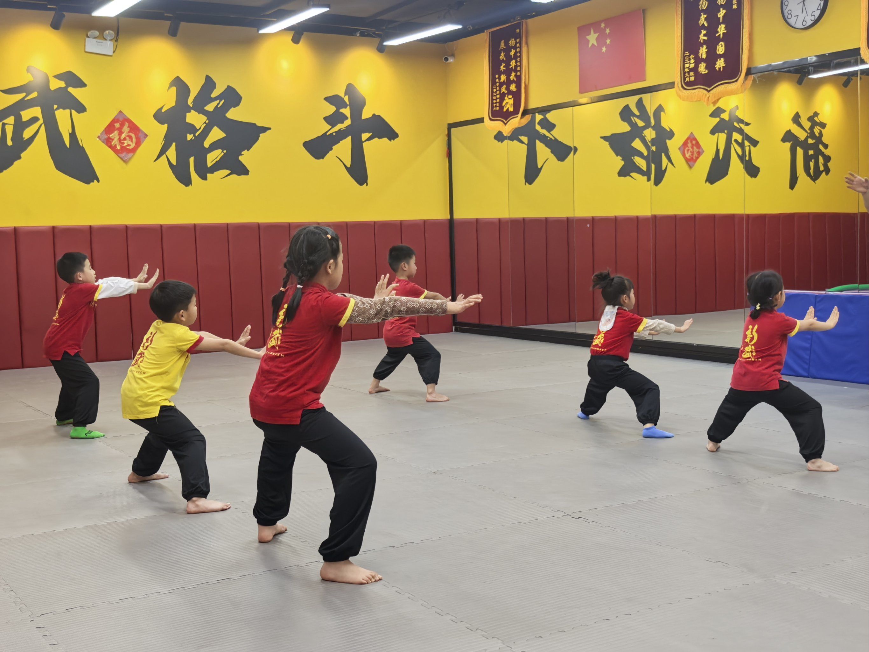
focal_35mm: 44
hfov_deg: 42.9
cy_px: 326
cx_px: 434
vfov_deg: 32.9
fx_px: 1105
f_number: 1.4
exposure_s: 1/714
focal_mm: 6.98
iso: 400
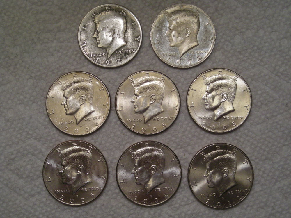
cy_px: 109
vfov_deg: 19.4
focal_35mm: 76
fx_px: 639
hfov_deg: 25.7
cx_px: 146
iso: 193
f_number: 3.9
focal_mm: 12.3
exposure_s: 1/63.3
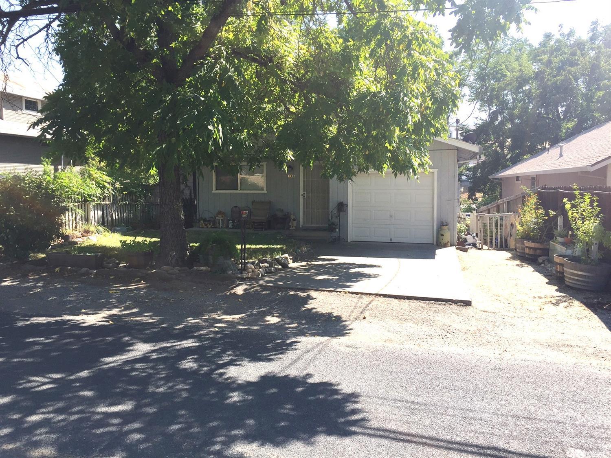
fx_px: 512
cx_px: 306
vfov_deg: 48.2
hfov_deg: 61.7
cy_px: 229
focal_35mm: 29
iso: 32
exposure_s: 1/942
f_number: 2.2
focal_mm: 4.15
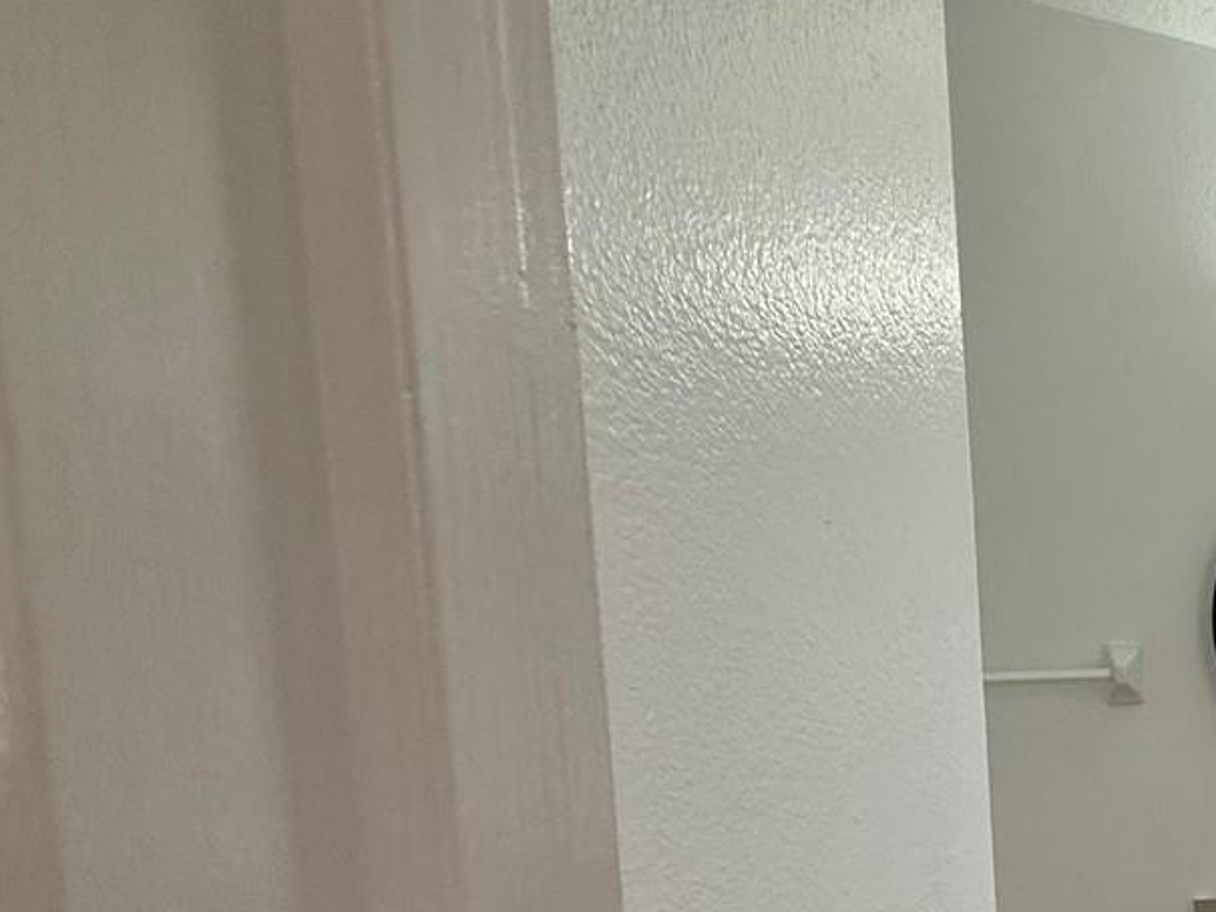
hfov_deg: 36.5
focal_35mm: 37
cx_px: 1509
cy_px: 719
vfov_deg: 37.4
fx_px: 1300
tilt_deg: -3.2
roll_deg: +1.5
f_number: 2.2
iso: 200
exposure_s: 1/120
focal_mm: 2.22
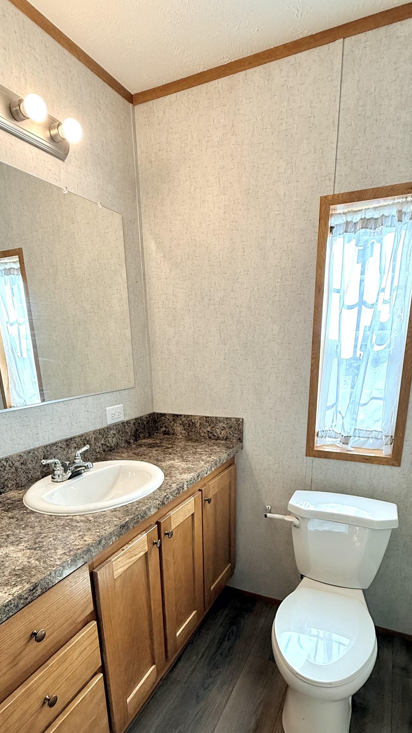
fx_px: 389
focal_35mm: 20
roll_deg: +1.6
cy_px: 465
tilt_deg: -18.3
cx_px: 209
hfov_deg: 55.9
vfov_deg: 84.7
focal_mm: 2.22
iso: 125
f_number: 2.2
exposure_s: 1/120
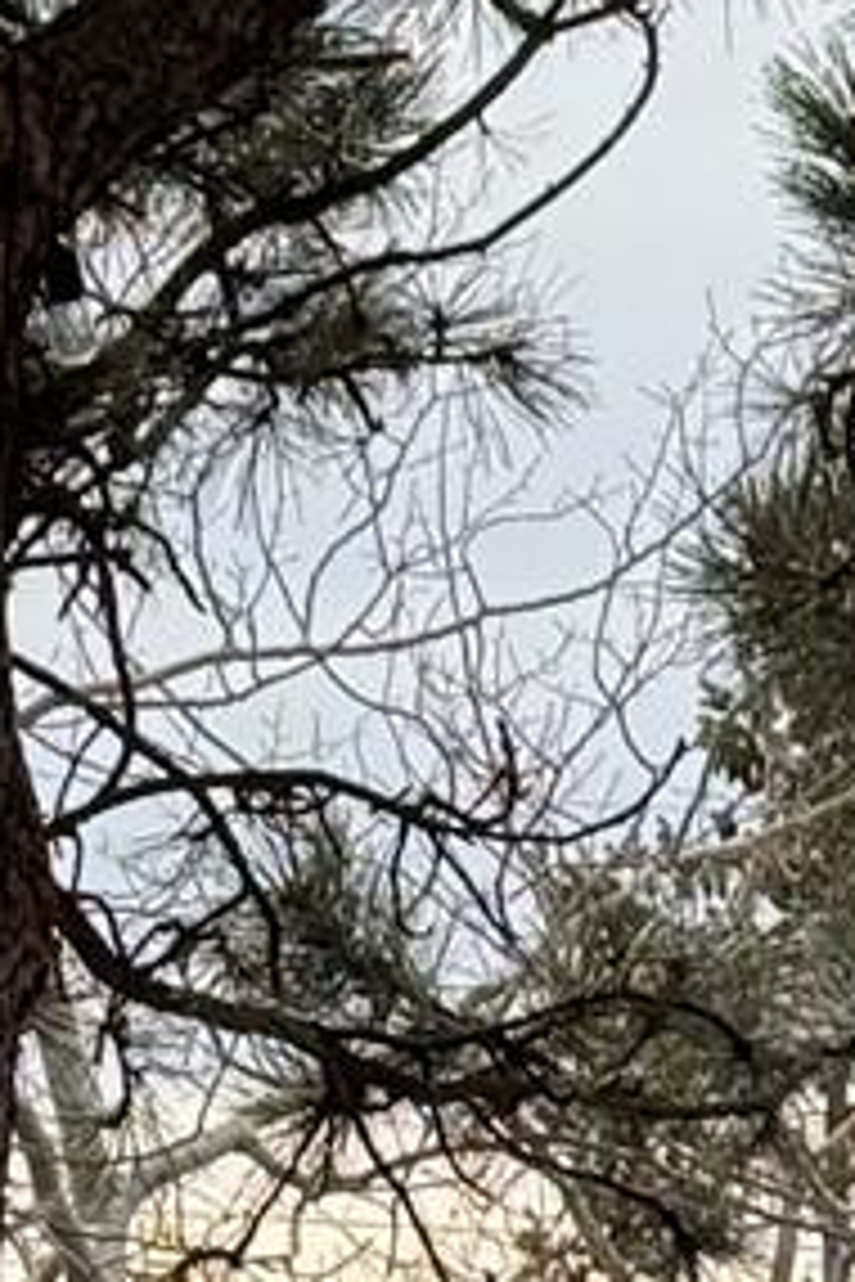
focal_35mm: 280
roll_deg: +0.2
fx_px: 9974
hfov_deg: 4.9
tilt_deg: +3.1
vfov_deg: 7.3
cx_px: 774
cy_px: 999
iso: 64
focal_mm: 6.76
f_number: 1.78
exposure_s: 1/1055
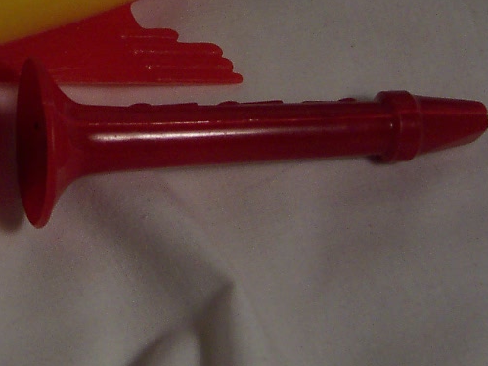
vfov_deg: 16.1
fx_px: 1254
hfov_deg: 21.8
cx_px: 115
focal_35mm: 89
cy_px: -35
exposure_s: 1/350
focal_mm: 5.6
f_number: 2.8
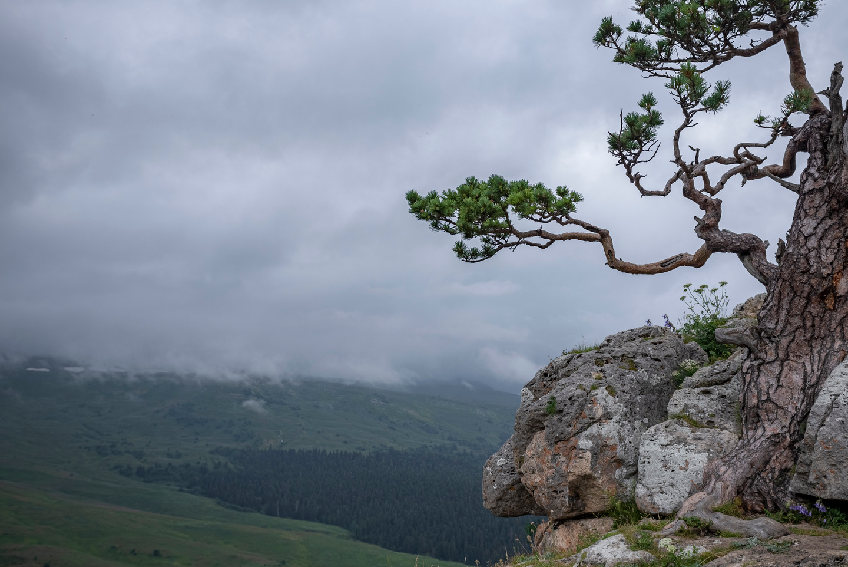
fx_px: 825
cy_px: 263
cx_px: 442
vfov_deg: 37.9
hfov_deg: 54.4
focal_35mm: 35
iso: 125
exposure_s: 1/400
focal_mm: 28
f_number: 6.3
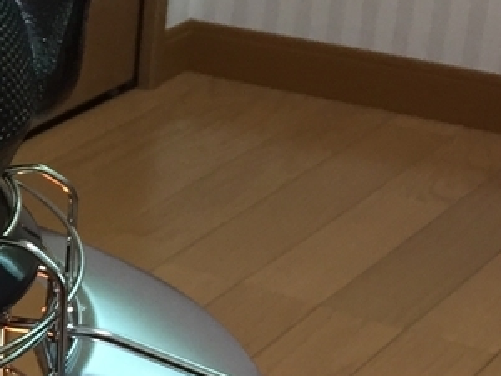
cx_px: -307
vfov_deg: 12.7
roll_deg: +1.3
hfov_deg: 15.3
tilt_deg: -24.0
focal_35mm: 116
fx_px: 1679
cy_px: 267
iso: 100
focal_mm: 4.15
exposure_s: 1/30
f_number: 2.2
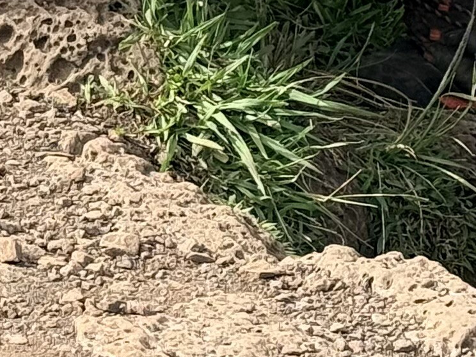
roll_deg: +2.6
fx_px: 3575
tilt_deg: -3.3
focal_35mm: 260
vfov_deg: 5.5
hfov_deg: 7.6
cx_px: -15
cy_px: -573
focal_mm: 6.76
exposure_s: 1/2667
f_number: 1.78
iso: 80
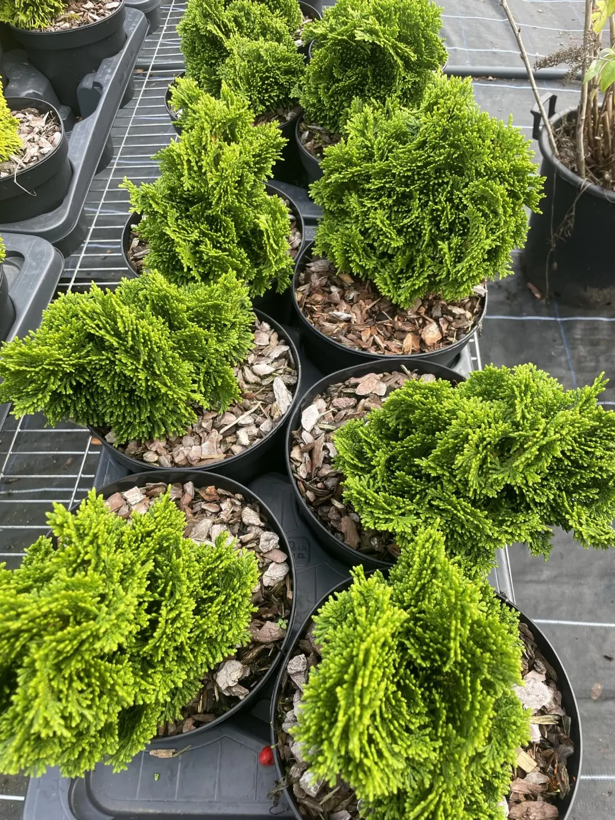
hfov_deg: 53.1
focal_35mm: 26
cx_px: 308
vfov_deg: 67.3
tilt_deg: -55.3
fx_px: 616
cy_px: 410
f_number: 1.6
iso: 32
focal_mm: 4.2
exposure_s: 1/256
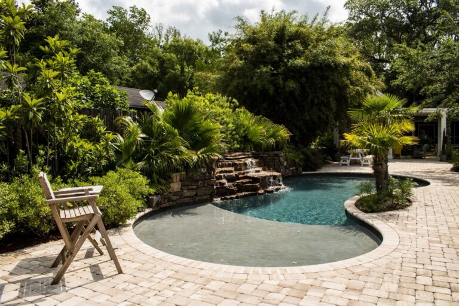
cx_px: 230
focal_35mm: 27
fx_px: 344
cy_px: 153
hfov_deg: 67.4
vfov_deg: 47.9
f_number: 8
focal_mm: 18
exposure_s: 1/200
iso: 100
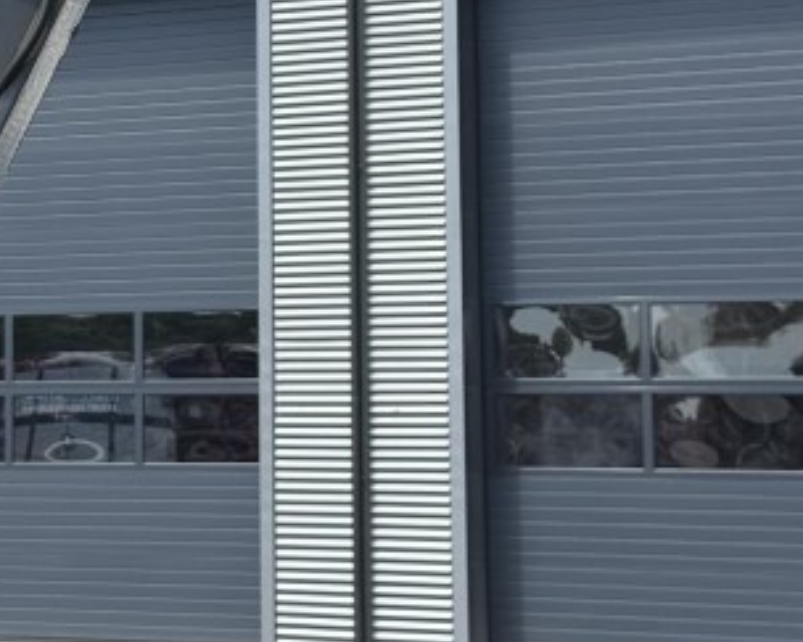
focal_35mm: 111
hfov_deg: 17.1
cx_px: 87
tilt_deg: +6.9
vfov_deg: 13.8
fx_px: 2637
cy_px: 114
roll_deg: -0.6
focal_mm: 6.76
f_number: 1.78
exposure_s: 1/3584
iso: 80
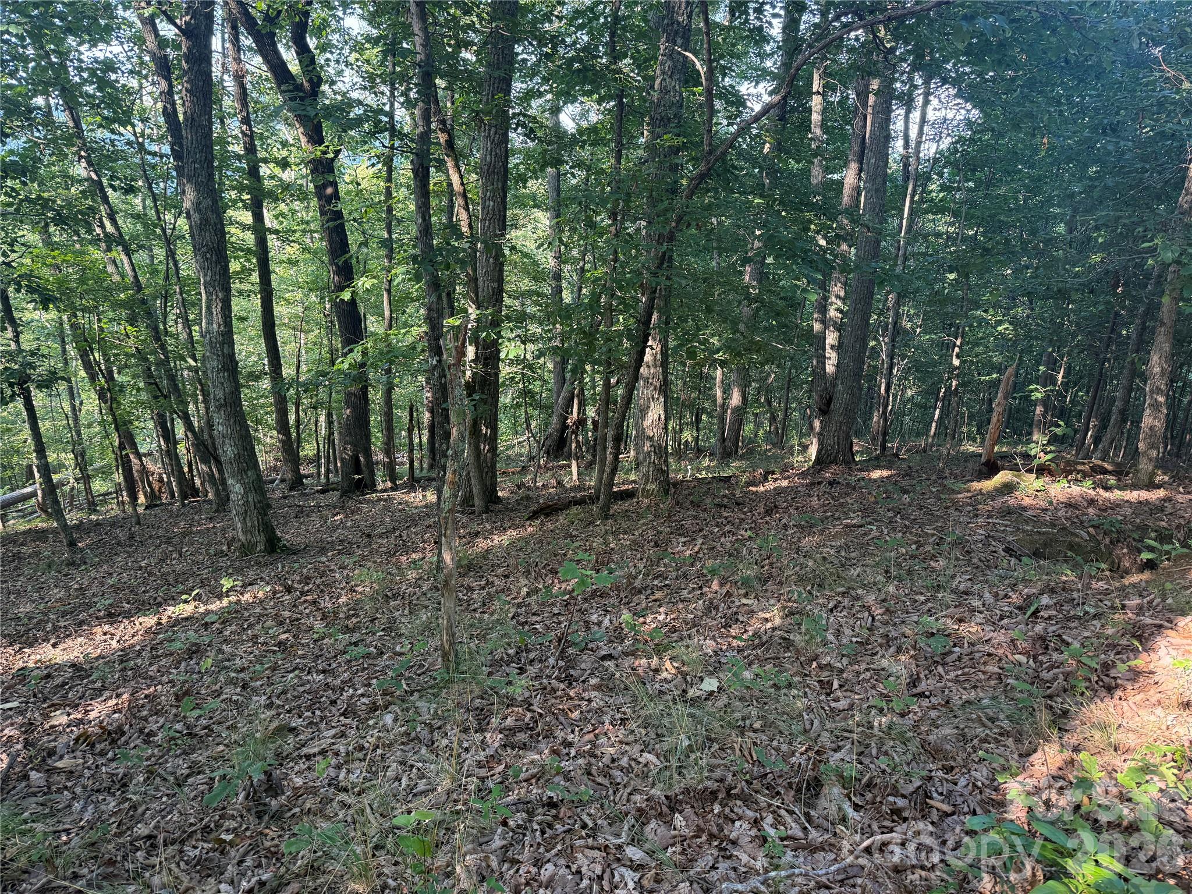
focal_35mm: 24
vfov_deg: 56.8
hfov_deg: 71.6
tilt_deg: -18.7
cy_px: 447
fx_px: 826
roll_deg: -2.1
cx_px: 596
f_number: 1.78
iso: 200
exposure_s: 1/210
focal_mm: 6.76
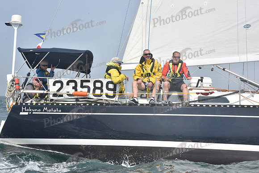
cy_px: 86
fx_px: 561
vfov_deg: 17.5
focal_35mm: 78
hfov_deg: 26.0
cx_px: 130
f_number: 11
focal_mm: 78
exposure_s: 1/800
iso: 320
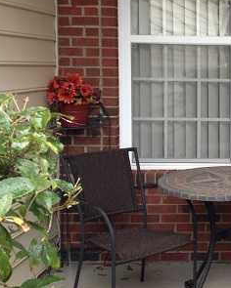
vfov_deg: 25.7
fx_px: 632
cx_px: 303
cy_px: 111
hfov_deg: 19.1
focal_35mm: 74
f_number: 2.4
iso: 64
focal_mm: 4.28
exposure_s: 1/60
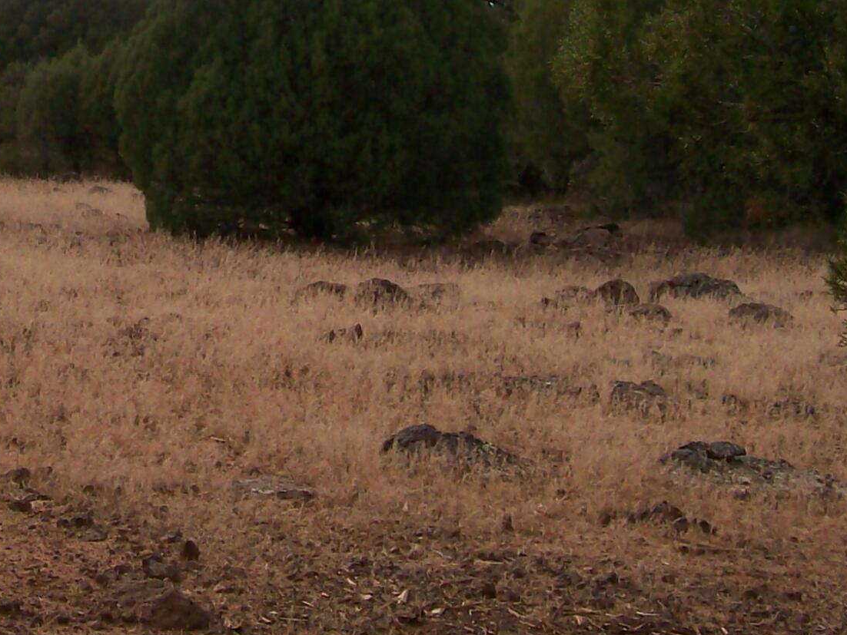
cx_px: -88
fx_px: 2398
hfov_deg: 19.2
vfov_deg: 14.6
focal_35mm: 98
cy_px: -107
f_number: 4.8
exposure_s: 1/851
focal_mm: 6
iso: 80
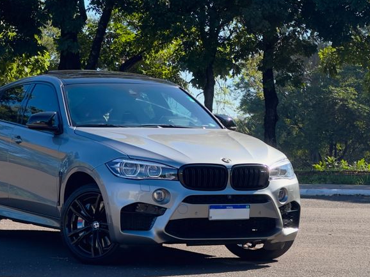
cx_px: 127
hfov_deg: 18.2
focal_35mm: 108
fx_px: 1154
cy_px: 104
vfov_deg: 13.7
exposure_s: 1/227
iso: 25
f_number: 2.8
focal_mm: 9
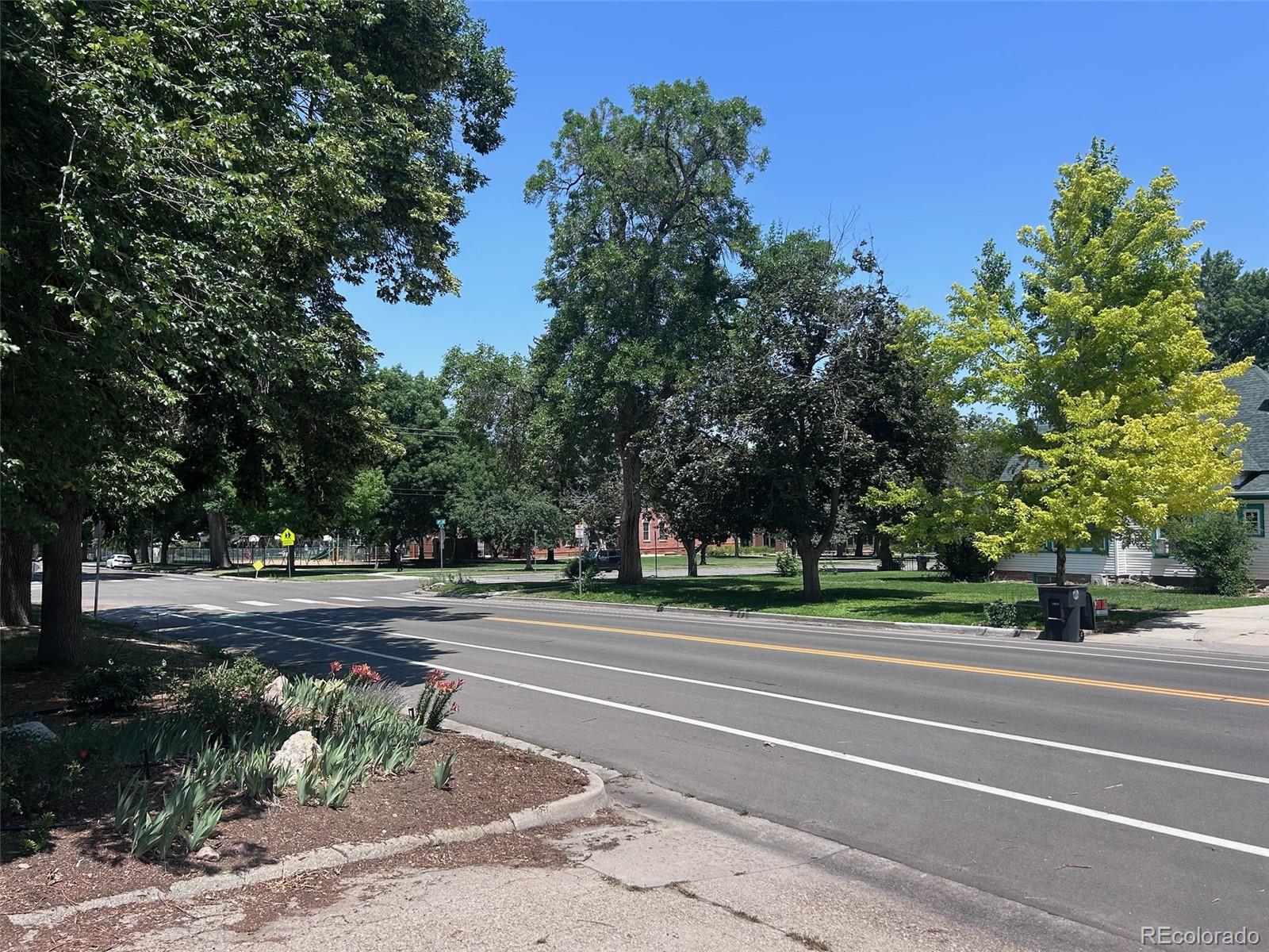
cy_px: 476
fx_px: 953
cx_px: 634
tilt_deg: +3.1
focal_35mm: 26
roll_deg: +0.7
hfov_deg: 67.3
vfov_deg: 53.1
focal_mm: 5.7
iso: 50
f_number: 1.5
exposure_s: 1/3077
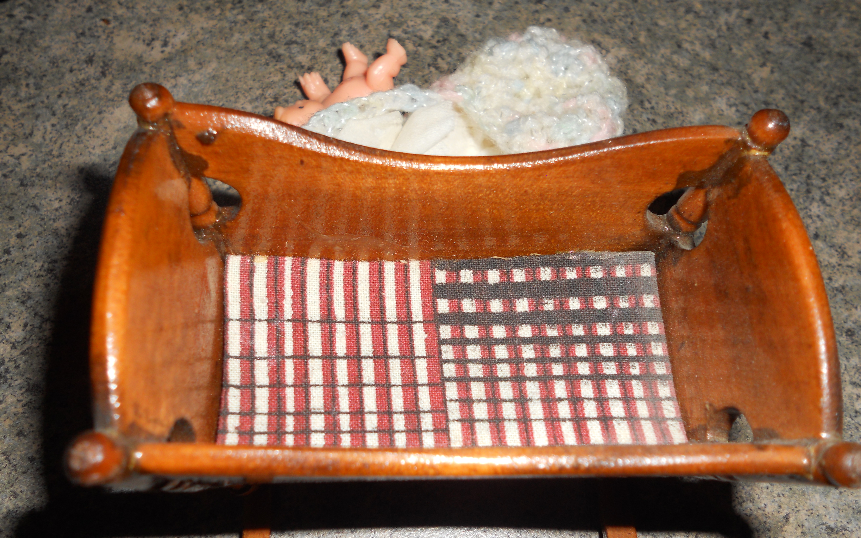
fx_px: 798
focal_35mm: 34
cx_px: 431
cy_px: 300
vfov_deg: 37.2
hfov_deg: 56.7
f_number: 8.8
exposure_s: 1/25
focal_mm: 5.8
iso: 80
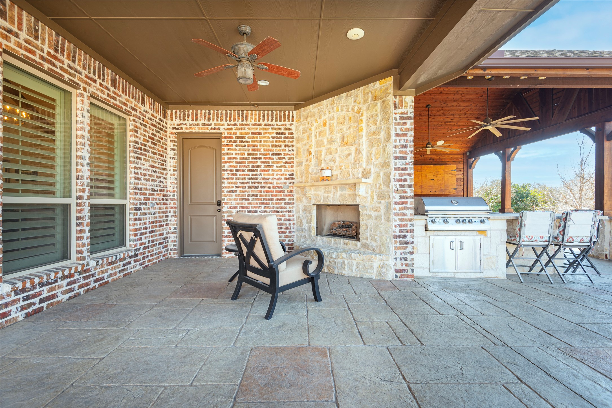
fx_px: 272
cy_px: 204
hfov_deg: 96.7
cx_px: 306
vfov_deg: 73.8
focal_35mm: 16
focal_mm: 16
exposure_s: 1/20
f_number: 7.1
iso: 100
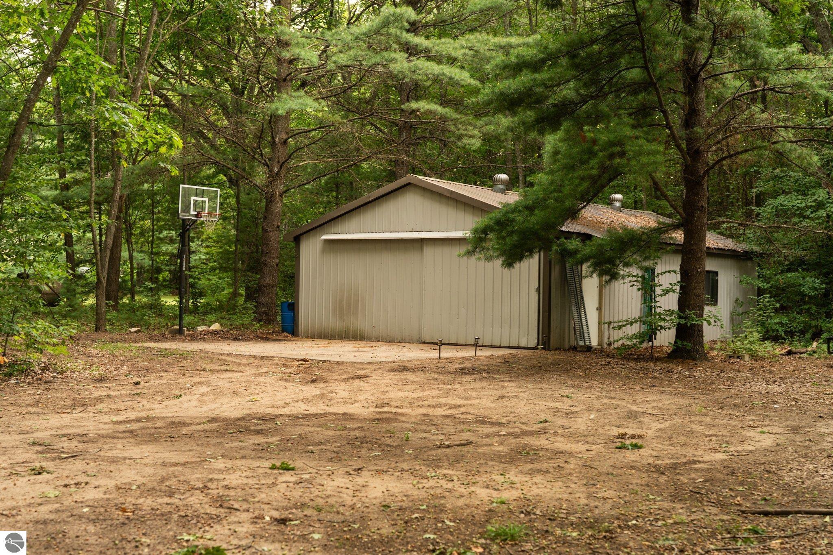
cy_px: 278
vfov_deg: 27.0
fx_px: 1157
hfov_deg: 39.6
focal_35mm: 50
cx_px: 416
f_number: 3.5
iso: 320
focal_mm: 50
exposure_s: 1/100
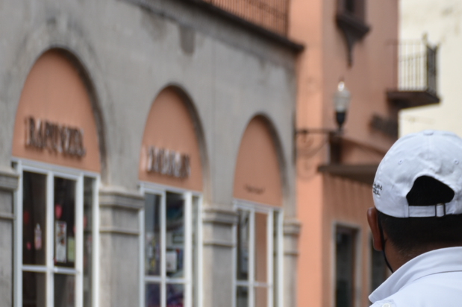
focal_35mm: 165
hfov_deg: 12.4
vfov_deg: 8.2
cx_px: 330
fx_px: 2116
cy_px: 387
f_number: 4.5
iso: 125
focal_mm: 42
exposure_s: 1/800
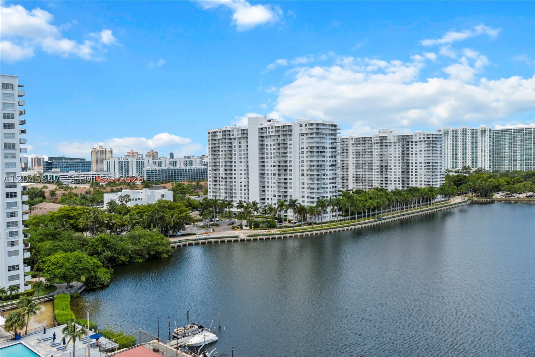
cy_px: 178
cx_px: 268
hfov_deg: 61.9
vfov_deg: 43.6
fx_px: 446
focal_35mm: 30
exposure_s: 1/320
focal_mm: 20
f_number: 8
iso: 400
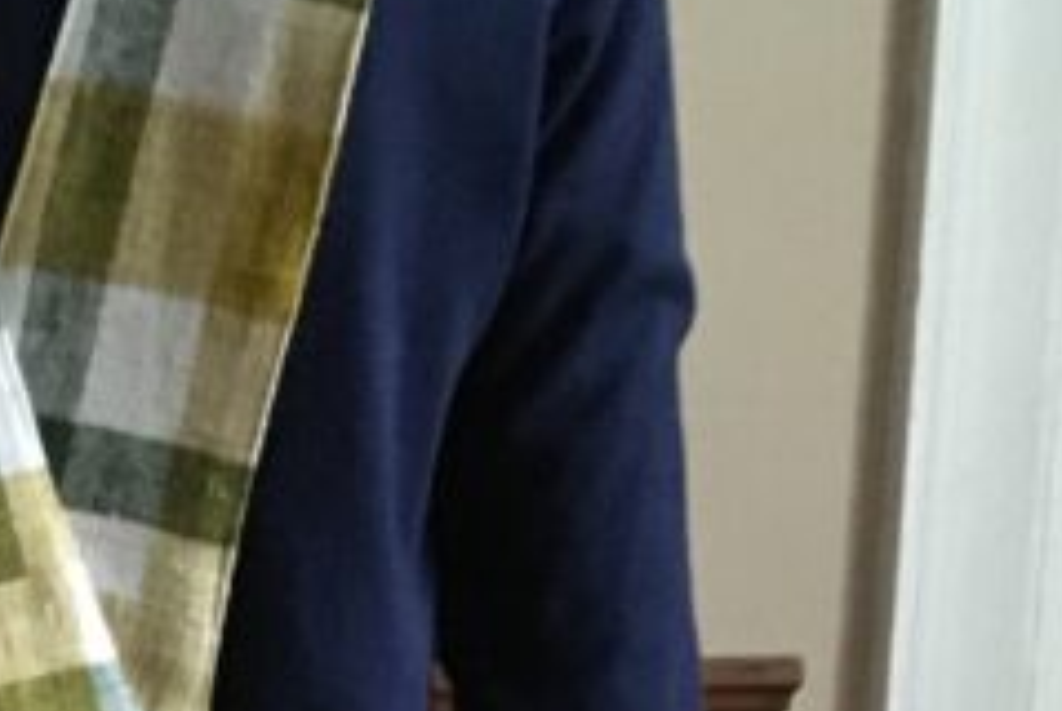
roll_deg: +1.5
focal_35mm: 129
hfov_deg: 15.1
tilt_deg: -15.9
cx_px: -355
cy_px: 1849
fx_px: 3810
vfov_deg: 9.3
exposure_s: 1/17
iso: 320
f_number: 2.2
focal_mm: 4.15
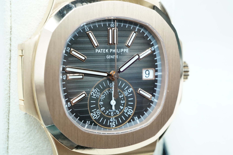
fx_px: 324
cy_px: 78
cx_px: 116
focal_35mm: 50
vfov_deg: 27.0
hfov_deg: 39.6
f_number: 9
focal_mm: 50
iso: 2000
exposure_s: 1/80
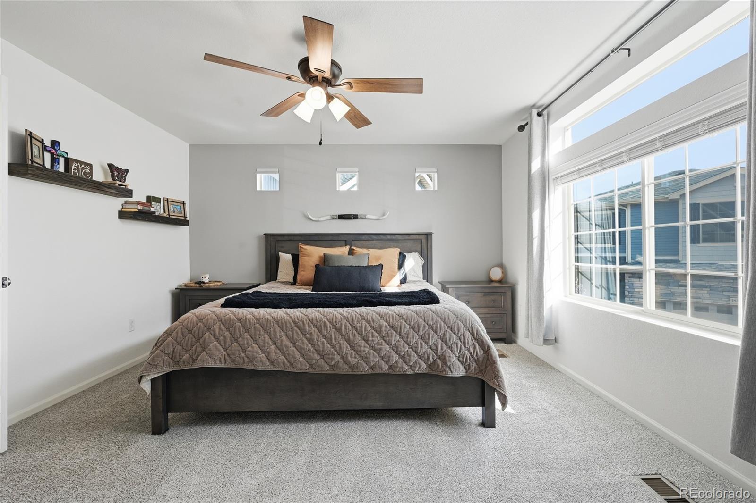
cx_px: 378
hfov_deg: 96.7
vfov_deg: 73.7
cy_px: 252
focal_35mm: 16
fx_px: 336
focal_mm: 16
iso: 400
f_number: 8
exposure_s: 1/1000
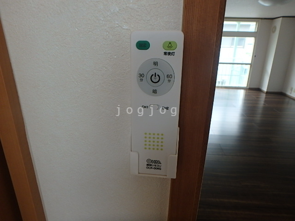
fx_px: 179
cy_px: 110
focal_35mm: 21
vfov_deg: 63.4
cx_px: 148
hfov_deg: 79.0
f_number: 3.5
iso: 160
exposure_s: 1/60
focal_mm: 3.7
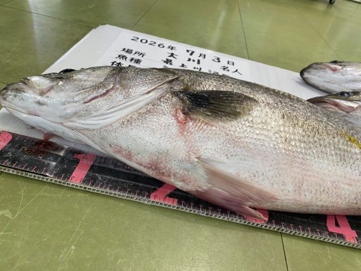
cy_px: 136
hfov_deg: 67.3
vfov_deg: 53.1
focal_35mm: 26
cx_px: 180
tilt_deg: -37.6
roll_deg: -13.8
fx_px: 271
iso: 64
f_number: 1.8
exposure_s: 1/50
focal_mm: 4.25
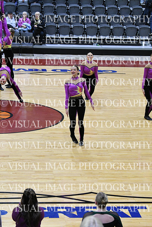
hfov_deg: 12.2
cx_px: 76
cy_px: 114
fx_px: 709
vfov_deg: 18.3
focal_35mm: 112
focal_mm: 75
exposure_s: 1/400
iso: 5000
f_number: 4
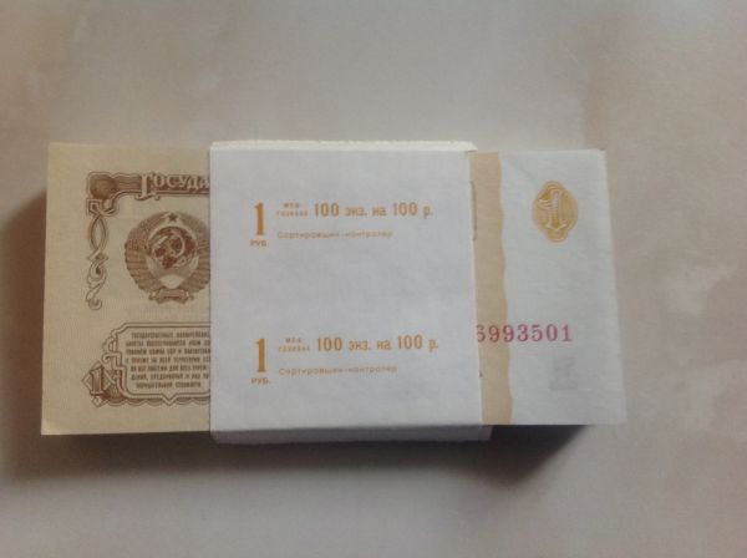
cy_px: 279
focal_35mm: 35
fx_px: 754
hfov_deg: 52.7
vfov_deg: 40.6
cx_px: 374
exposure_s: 1/15
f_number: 2.4
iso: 100
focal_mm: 4.28
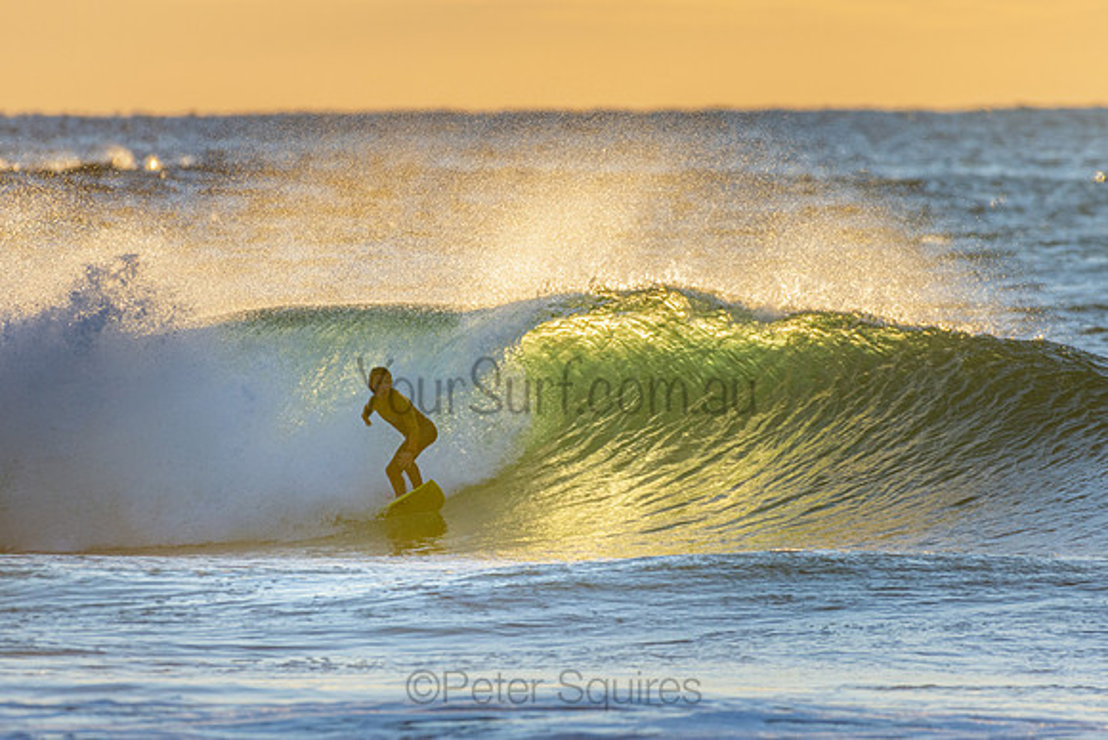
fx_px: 24797
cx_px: 554
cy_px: 370
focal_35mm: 806
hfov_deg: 2.6
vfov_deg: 1.7
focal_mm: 500
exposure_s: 1/1000
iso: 250
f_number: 5.6
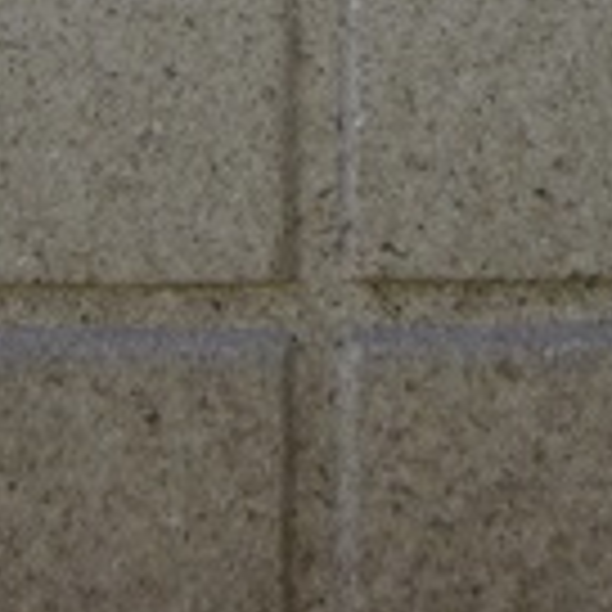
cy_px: -486
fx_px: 2920
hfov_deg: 12.0
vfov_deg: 11.2
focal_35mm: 146
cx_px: 279
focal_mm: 5.2
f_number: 4
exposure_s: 1/320
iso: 100
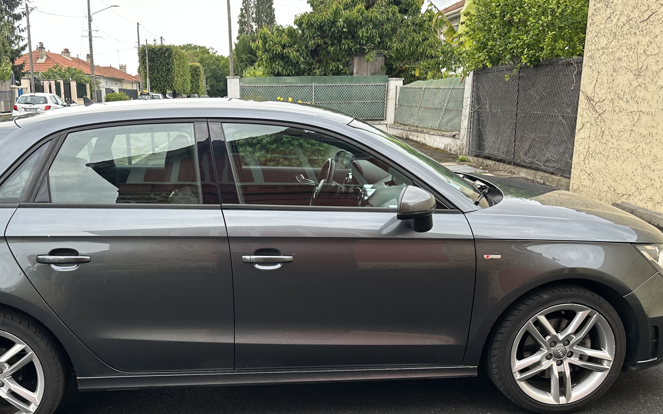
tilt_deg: -11.9
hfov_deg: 53.7
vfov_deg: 35.2
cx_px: 275
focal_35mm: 36
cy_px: 253
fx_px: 651
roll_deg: -0.2
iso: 64
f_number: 1.78
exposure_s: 1/139
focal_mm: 6.86
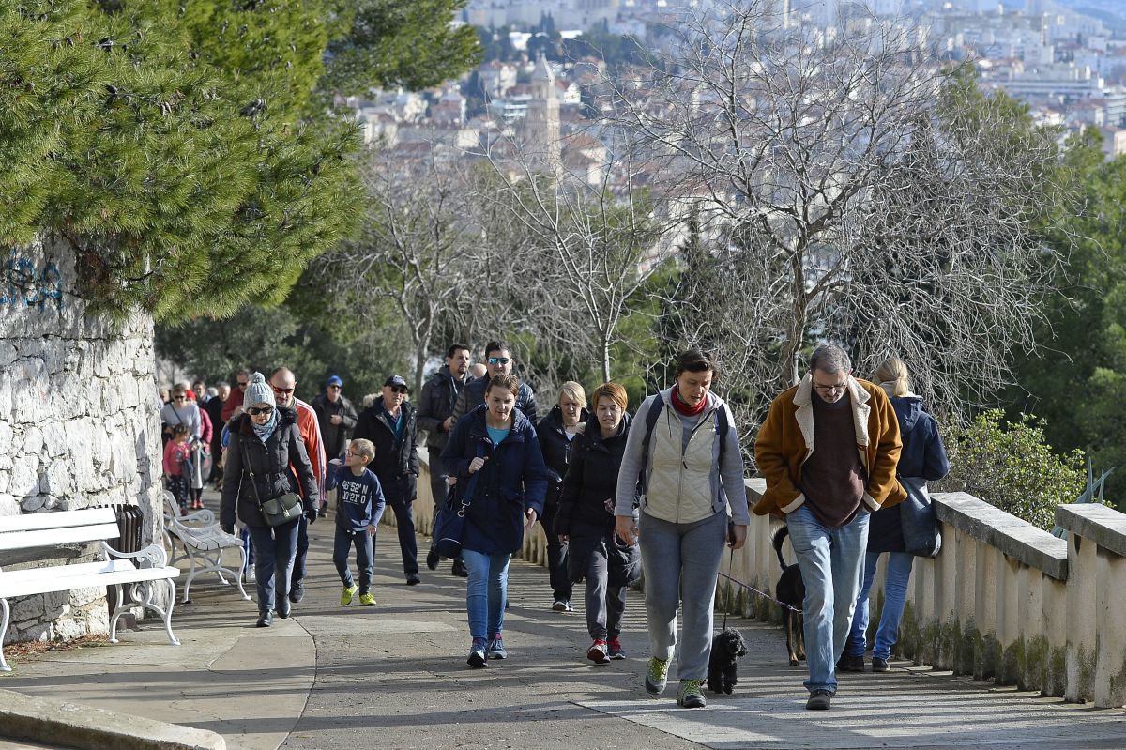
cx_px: 563
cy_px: 375
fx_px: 2439
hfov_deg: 26.0
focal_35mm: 78
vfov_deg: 17.5
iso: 400
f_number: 4
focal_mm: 78
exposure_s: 1/2500
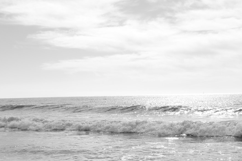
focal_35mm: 63
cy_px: 148
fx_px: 423
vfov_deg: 21.1
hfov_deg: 31.8
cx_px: 96
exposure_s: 1/800
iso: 400
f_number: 14
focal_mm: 18
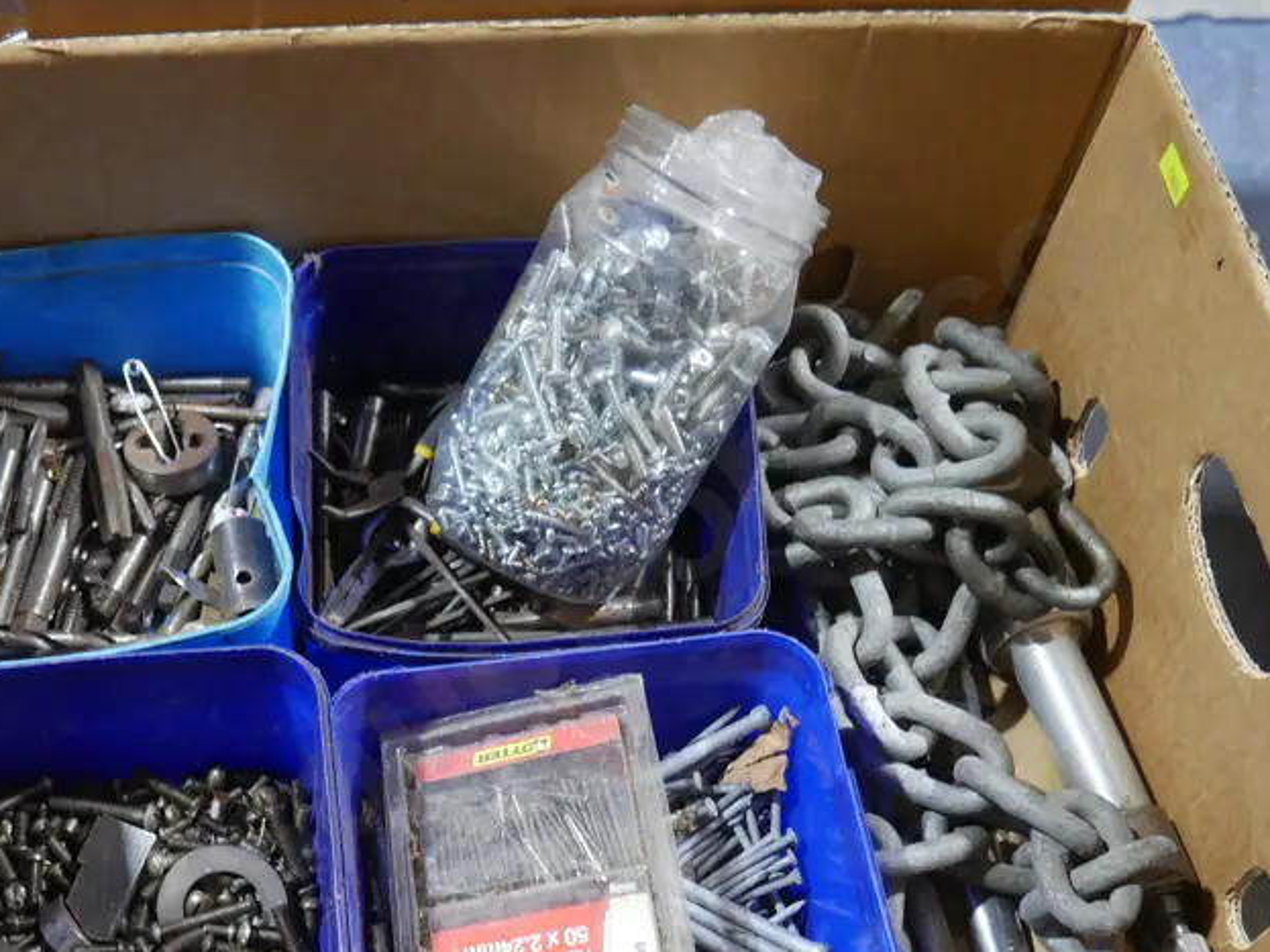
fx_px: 1687
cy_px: 713
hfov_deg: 40.8
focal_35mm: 46
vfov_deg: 31.0
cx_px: 442
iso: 800
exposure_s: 1/60
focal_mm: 14
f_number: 3.5
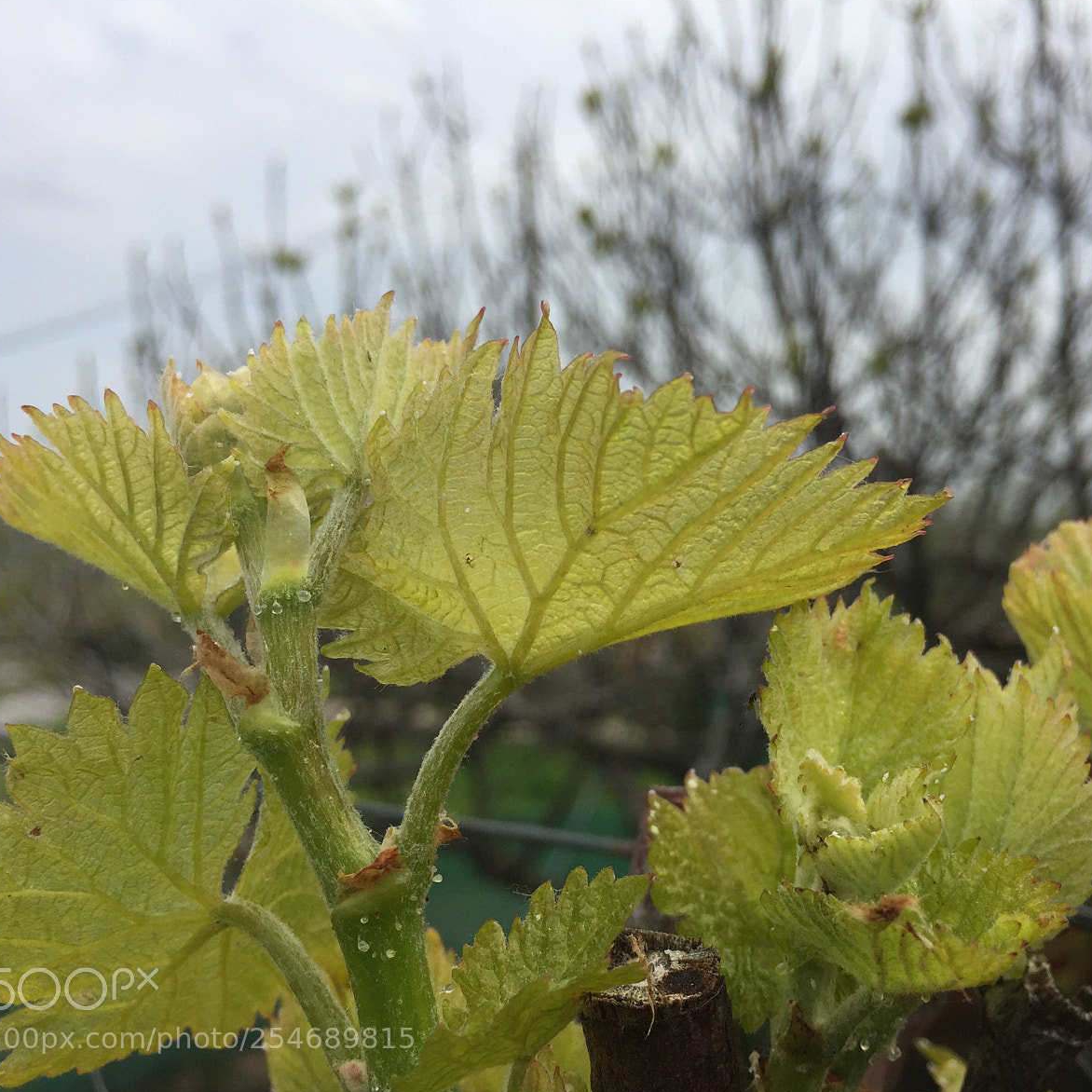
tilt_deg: -1.3
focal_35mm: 35
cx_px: 673
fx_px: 1249
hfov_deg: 46.9
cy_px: 553
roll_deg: +0.6
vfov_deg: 47.2
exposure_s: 1/1799
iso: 32
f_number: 2.2
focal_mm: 4.15
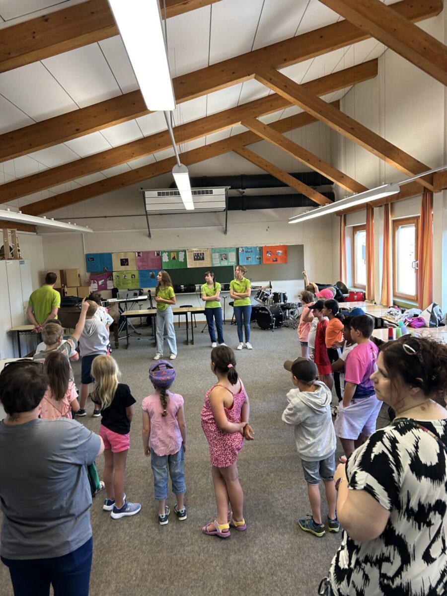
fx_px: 448
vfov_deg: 67.3
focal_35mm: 26
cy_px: 298
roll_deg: +2.2
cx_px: 224
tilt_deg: -7.2
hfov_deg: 53.1
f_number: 1.5
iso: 100
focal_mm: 5.7
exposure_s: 1/50
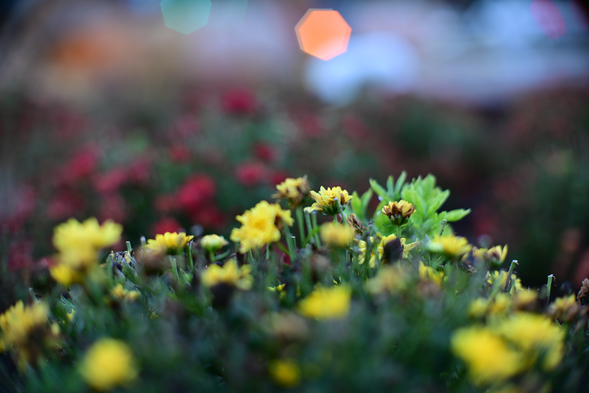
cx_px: 294
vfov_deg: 37.9
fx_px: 573
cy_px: 196
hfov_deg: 54.4
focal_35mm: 35
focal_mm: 35
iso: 400
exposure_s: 1/125
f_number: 2.8
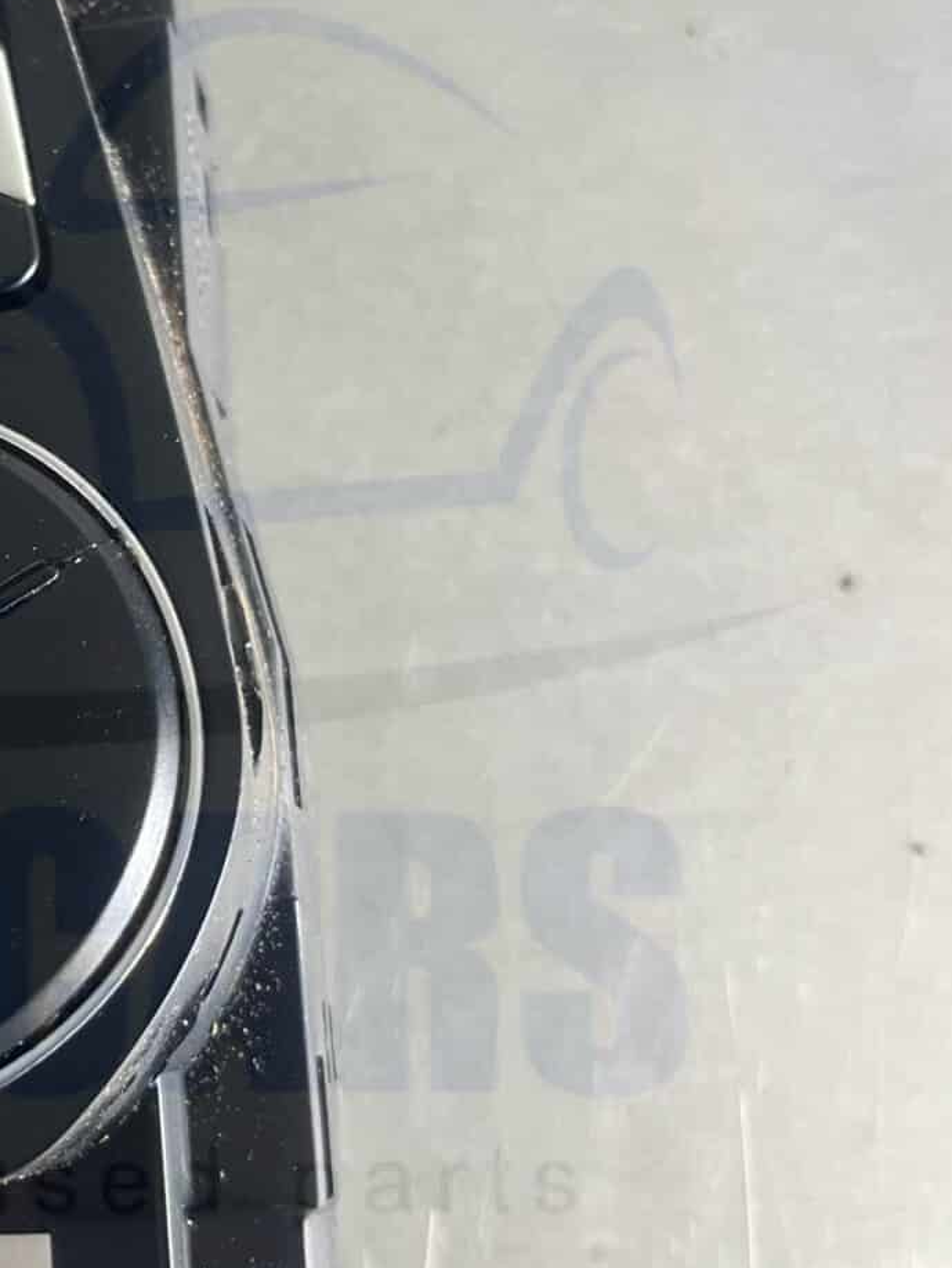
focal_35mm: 58
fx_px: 2126
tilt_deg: -79.9
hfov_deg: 23.8
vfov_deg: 33.2
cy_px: 641
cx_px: -77
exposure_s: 1/60
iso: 160
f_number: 1.6
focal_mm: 5.1
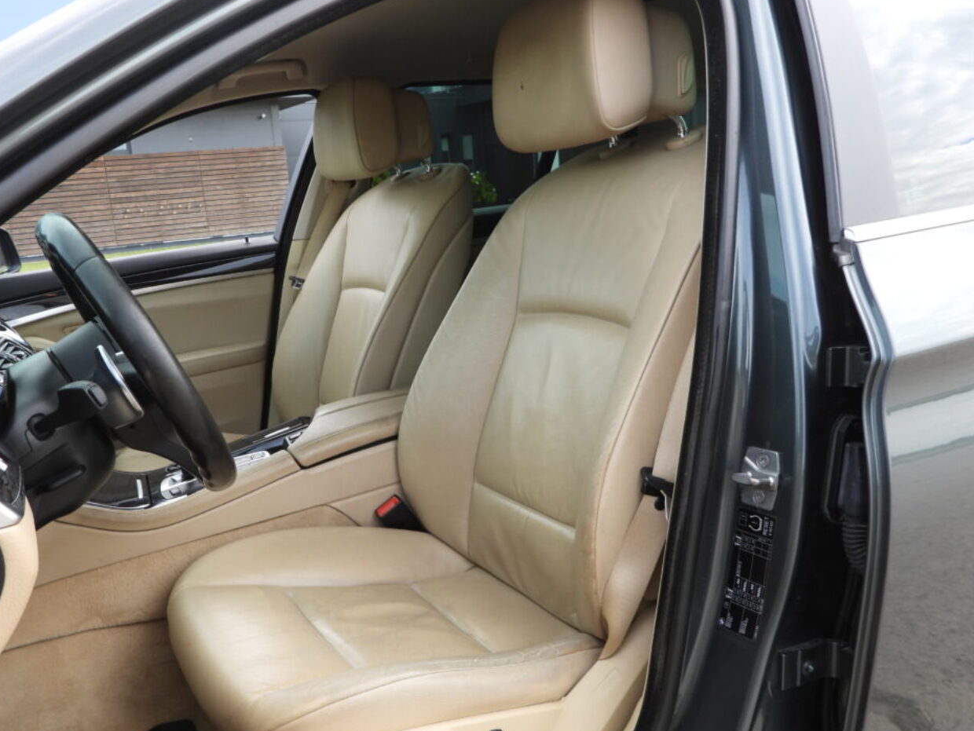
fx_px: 873
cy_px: 416
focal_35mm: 31
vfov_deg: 45.4
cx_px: 397
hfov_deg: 57.9
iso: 100
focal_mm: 4.3
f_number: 2.8
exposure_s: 1/250
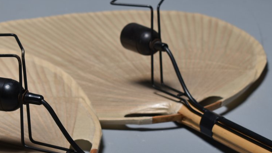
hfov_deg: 17.5
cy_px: 74
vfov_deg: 9.9
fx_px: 880
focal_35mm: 122
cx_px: 101
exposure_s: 1/200
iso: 100
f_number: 5.6
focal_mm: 48
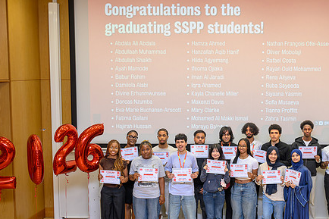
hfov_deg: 38.8
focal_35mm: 51
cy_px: 127
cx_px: 192
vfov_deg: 26.4
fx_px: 466
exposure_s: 1/200
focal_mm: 38
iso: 1600
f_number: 2.8
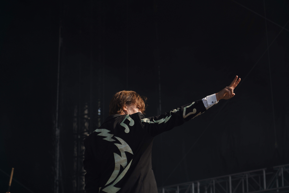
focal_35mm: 105
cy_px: 96
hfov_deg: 19.5
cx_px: 144
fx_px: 843
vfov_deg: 13.0
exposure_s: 1/320
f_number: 6.3
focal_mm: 105
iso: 100
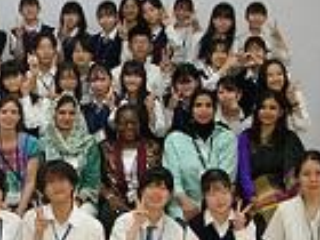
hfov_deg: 20.5
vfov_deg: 15.9
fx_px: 850
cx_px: -18
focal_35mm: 92
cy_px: 193
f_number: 2.8
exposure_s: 1/9.7
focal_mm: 5.8
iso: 50
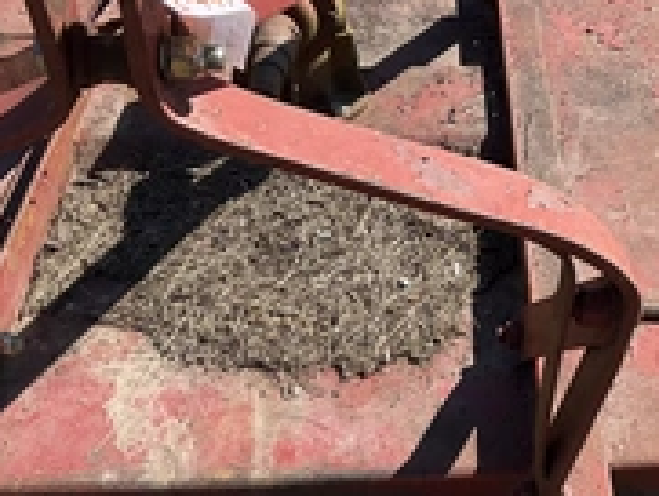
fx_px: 1219
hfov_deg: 29.0
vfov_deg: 22.8
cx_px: 601
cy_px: 361
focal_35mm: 64
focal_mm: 3
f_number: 1.8
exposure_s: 1/978
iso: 25
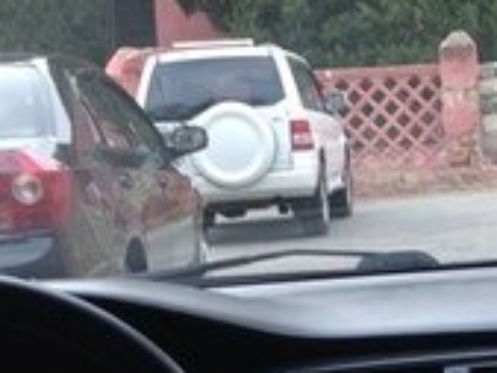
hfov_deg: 15.0
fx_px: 1853
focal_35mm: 129
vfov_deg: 11.2
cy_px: 483
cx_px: 488
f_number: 2.4
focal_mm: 4.12
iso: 64
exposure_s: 1/120
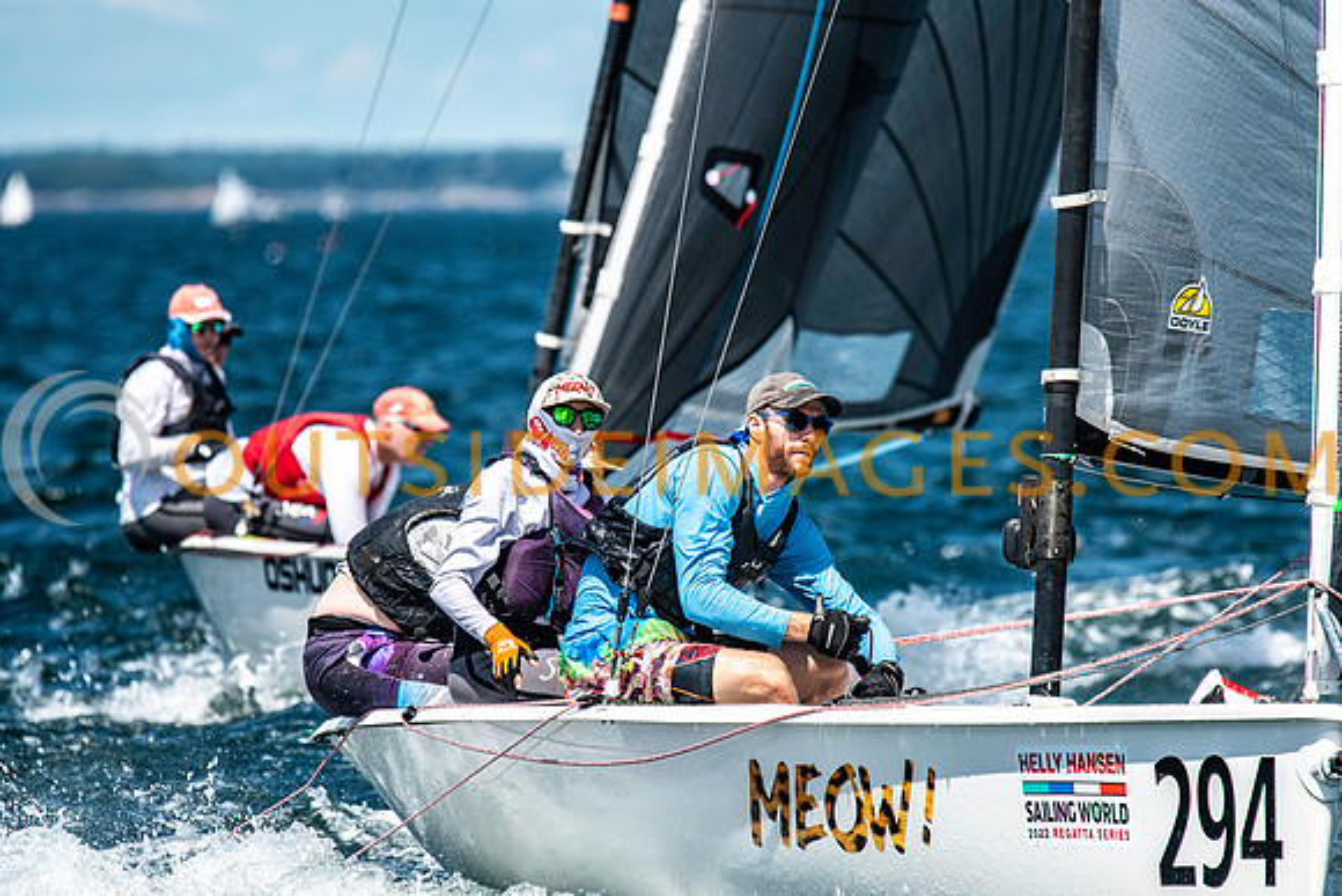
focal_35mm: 450
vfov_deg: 3.1
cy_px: 448
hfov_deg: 4.6
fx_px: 16778
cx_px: 671
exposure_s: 1/6400
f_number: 5
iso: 500
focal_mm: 300
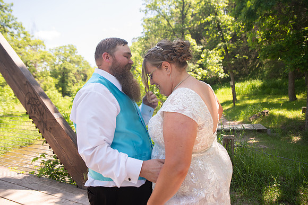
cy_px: 102
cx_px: 154
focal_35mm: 24
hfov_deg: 73.7
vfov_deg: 53.2
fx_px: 205
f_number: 3.5
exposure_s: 1/125
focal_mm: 24
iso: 31
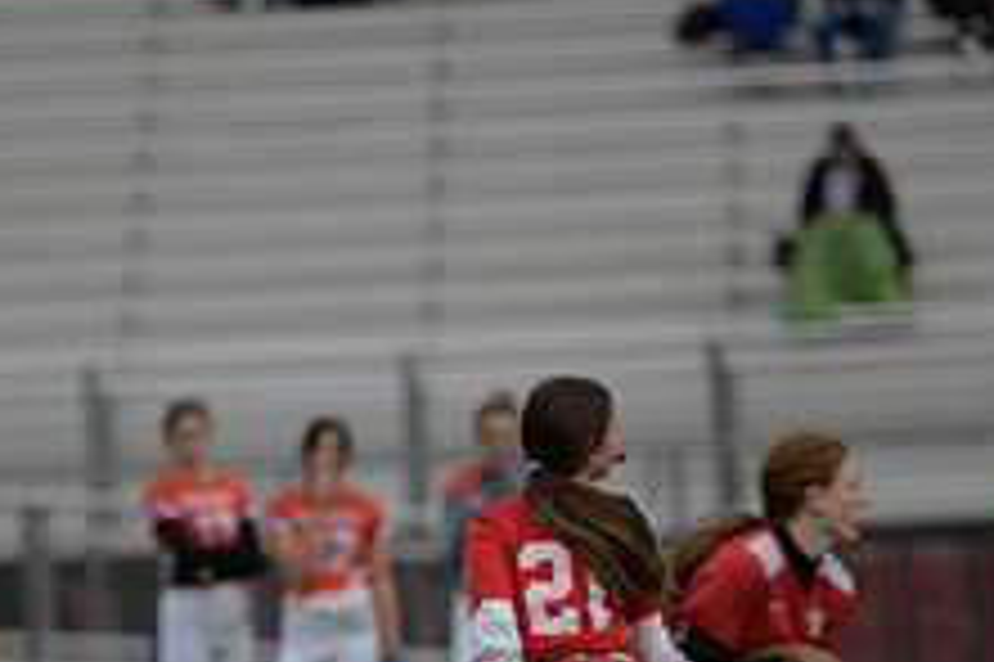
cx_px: 418
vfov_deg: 2.9
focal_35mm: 472
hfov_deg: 4.4
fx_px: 13022
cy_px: 741
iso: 80
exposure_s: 1/200
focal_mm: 180
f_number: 2.8
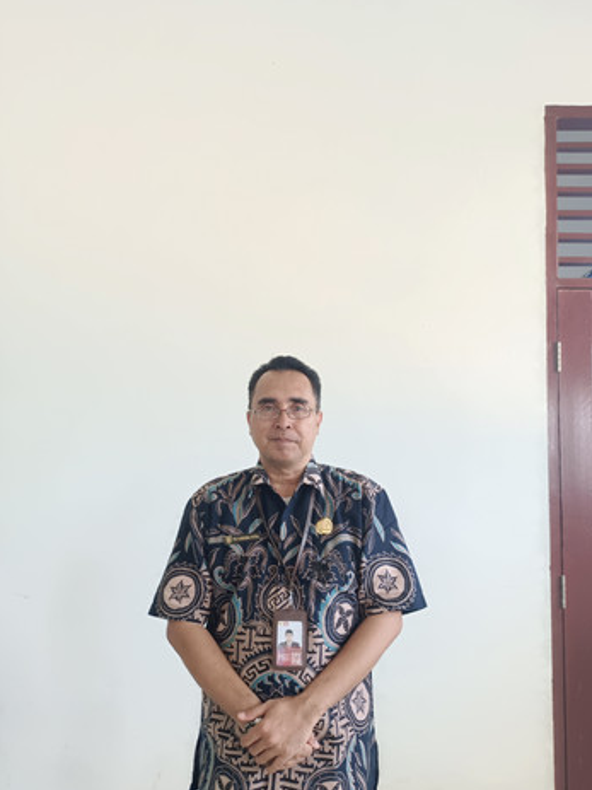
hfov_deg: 51.3
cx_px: 303
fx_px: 616
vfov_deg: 65.3
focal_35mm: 27
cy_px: 391
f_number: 1.79
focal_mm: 4.71
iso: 516
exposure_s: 1/50
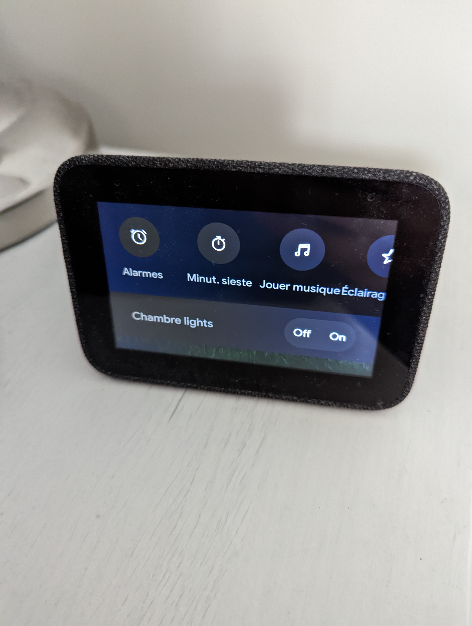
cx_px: 236
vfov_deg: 71.5
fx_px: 435
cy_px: 313
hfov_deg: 56.9
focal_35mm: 24
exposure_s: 1/44.4
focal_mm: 6.81
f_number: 1.85
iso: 1693
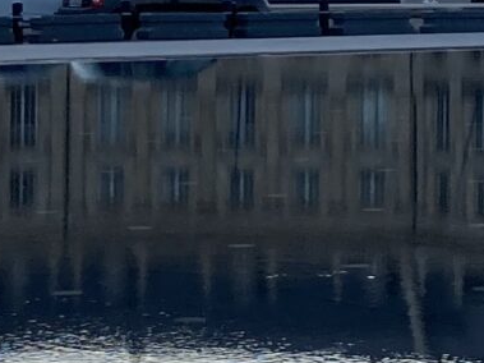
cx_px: 759
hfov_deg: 10.1
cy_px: -52
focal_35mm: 189
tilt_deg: -0.4
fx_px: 2642
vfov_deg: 7.8
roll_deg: -1.2
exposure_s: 1/527
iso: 20
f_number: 1.8
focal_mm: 3.99
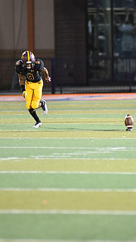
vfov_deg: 4.0
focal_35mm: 535
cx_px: 111
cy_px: 119
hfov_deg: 2.3
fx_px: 3427
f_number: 2.8
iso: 6400
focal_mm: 300
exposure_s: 1/1000
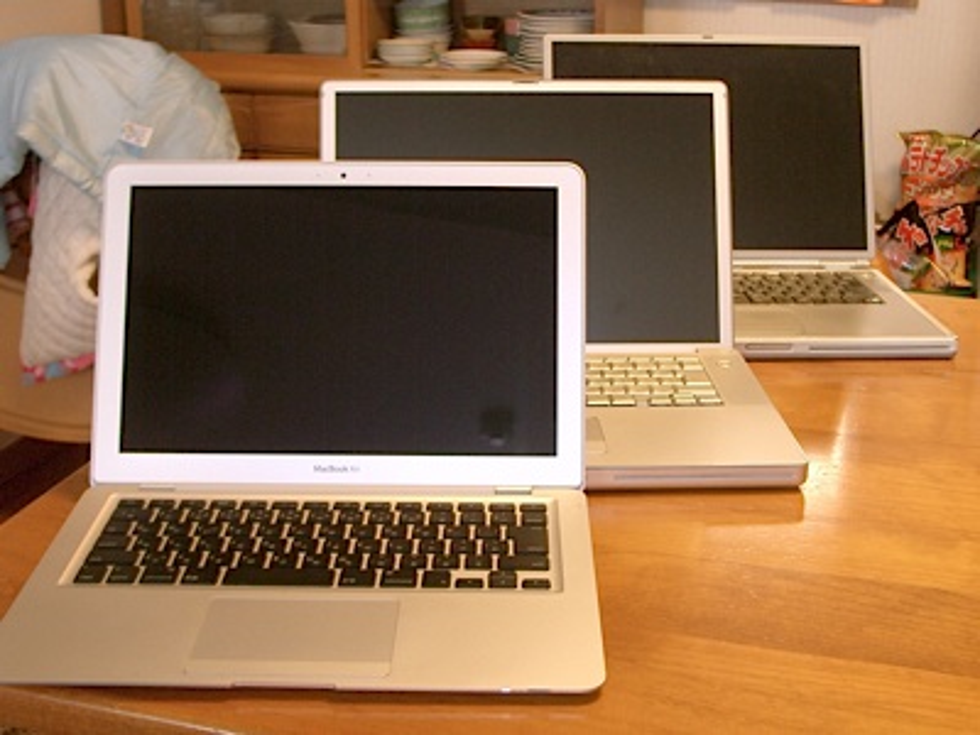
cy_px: 368
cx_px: 490
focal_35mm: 49
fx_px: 1387
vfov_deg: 29.7
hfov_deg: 38.9
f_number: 3.1
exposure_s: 1/40
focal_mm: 8.2
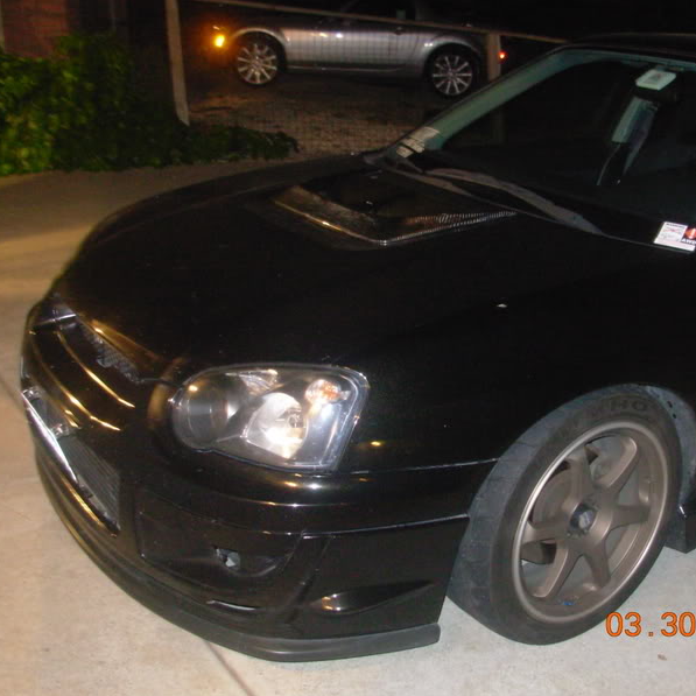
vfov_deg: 37.6
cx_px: 452
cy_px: 349
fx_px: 1024
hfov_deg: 37.2
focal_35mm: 45
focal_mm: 6.3
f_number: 2.9
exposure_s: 1/4
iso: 200
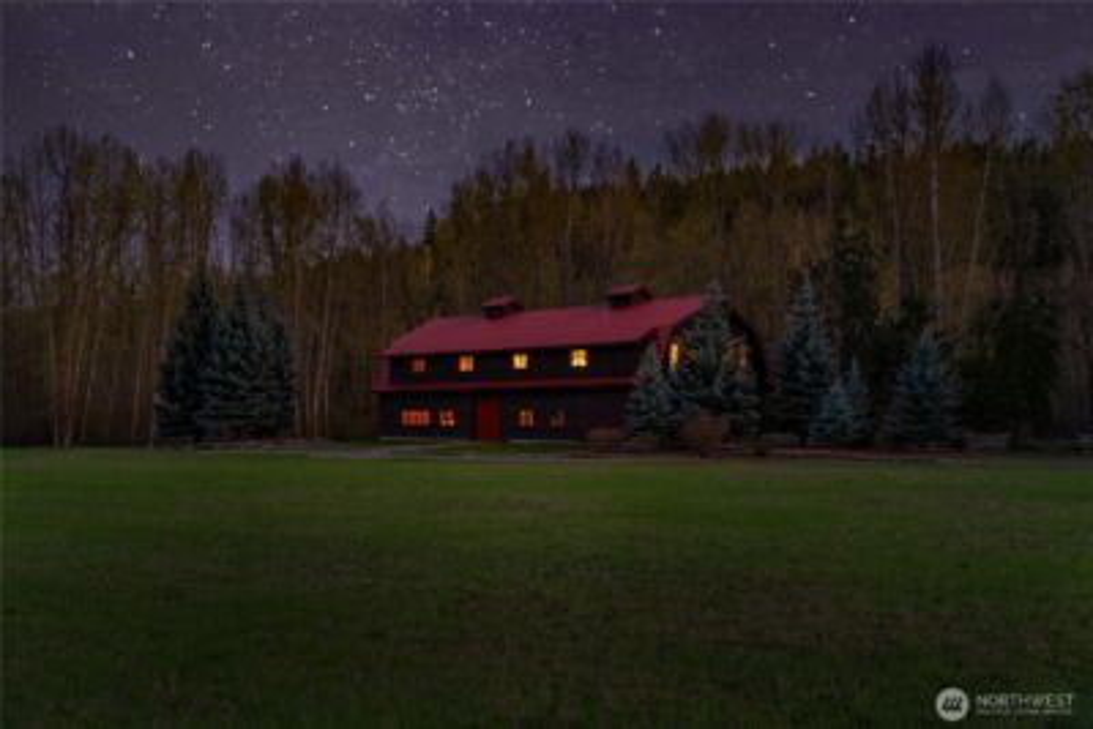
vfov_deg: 33.4
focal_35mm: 40
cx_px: 546
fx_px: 1215
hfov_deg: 48.4
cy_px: 364
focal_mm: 40
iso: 2000
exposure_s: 1/40
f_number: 2.8
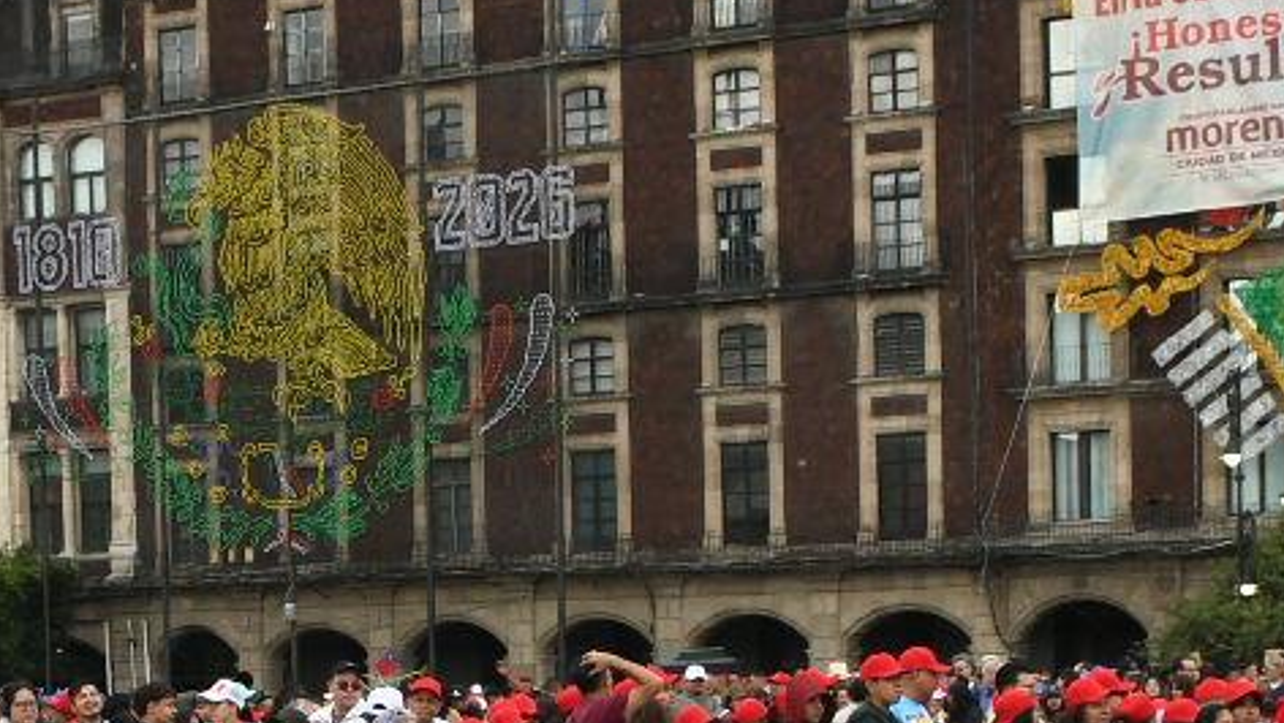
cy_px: 867
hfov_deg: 21.8
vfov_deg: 12.2
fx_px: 3304
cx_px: 324
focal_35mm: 97
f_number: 9
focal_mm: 18
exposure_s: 1/125
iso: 200
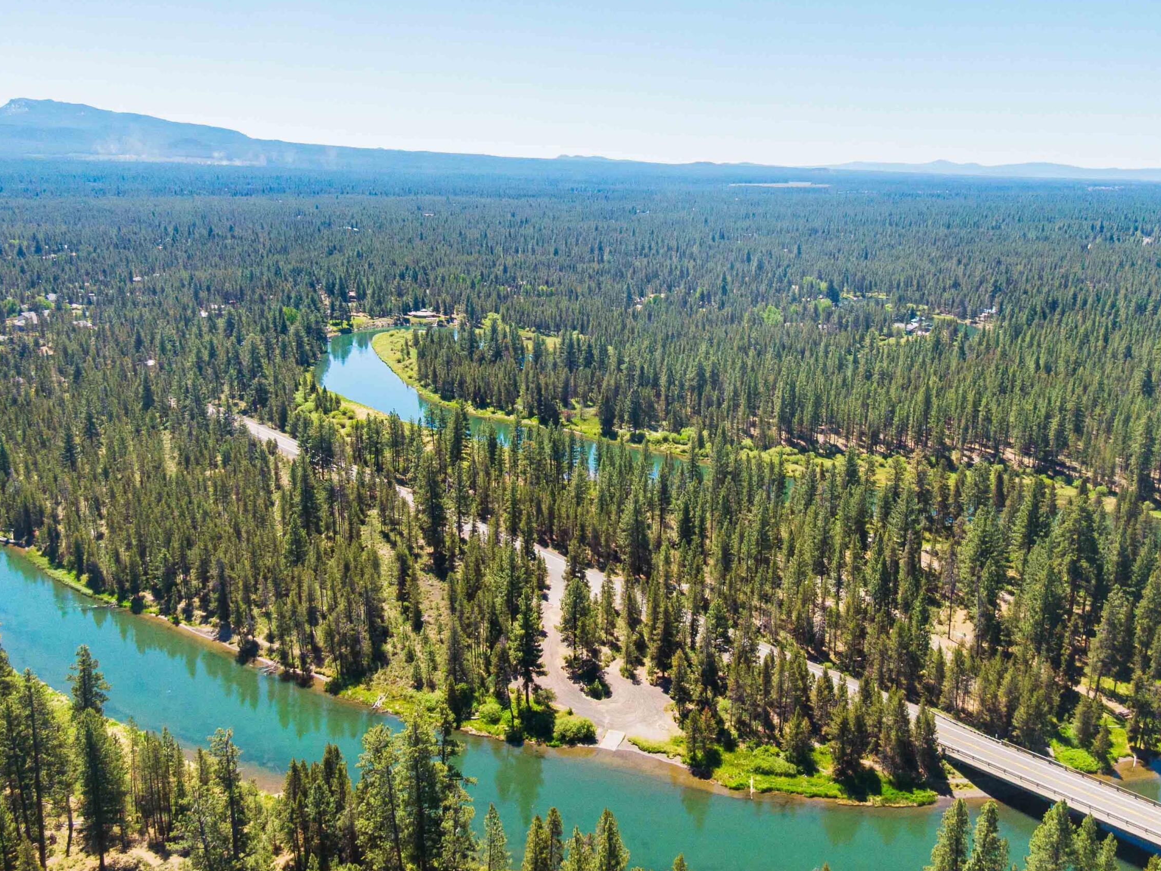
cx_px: 624
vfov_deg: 44.2
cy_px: 452
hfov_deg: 56.8
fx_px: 1073
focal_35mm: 32
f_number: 2.8
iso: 100
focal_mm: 4.39
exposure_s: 1/1000
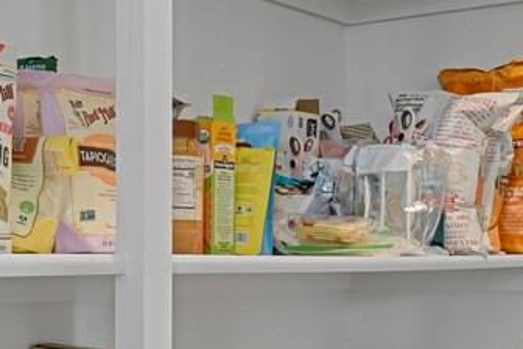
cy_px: 271
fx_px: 1177
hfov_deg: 24.4
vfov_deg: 16.7
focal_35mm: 81
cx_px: 63
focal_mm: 17
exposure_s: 1/13
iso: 12800
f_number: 8
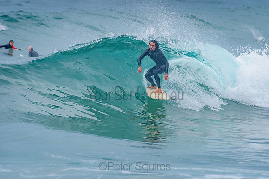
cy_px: 74
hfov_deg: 3.4
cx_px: 154
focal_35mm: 613
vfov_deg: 2.2
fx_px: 4578
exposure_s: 1/2000
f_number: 5.6
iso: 500
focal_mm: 500
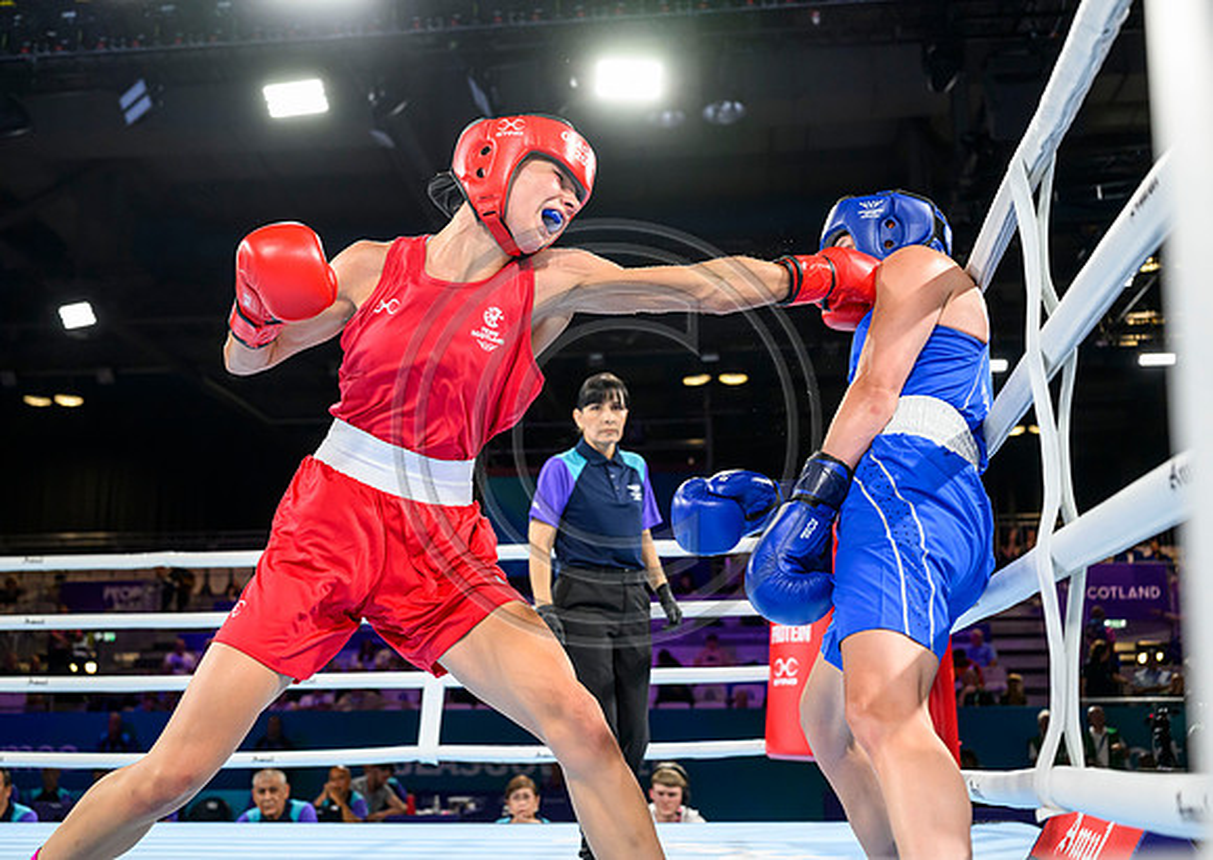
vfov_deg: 35.3
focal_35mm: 39
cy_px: 410
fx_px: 1349
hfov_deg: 48.3
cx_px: 543
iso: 2500
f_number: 3.2
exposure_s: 1/1600
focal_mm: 35
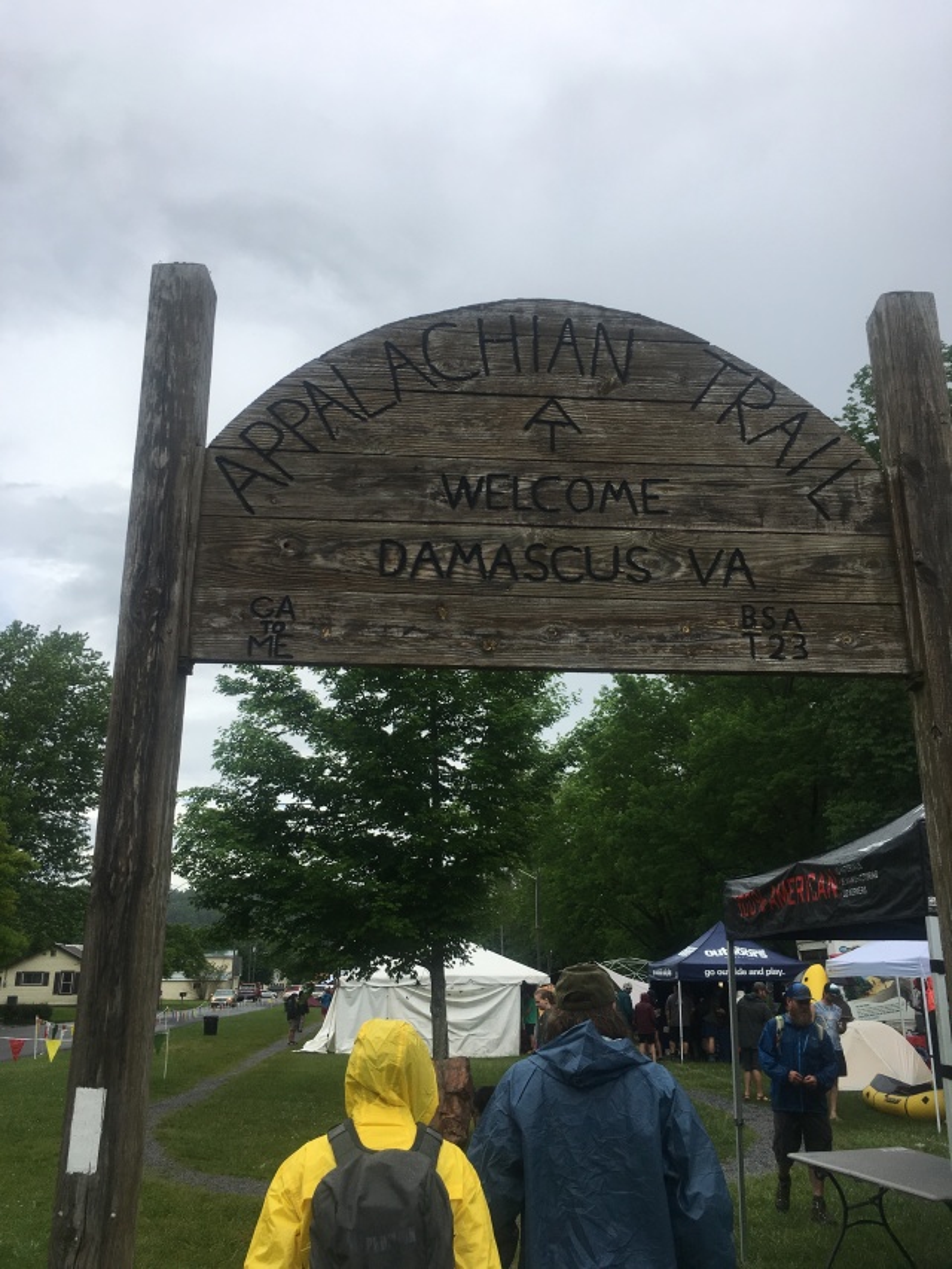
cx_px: 476
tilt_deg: +15.9
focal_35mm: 29
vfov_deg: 61.7
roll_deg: -1.7
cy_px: 634
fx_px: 1063
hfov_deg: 48.2
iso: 25
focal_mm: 4.15
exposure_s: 1/1183
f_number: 2.2
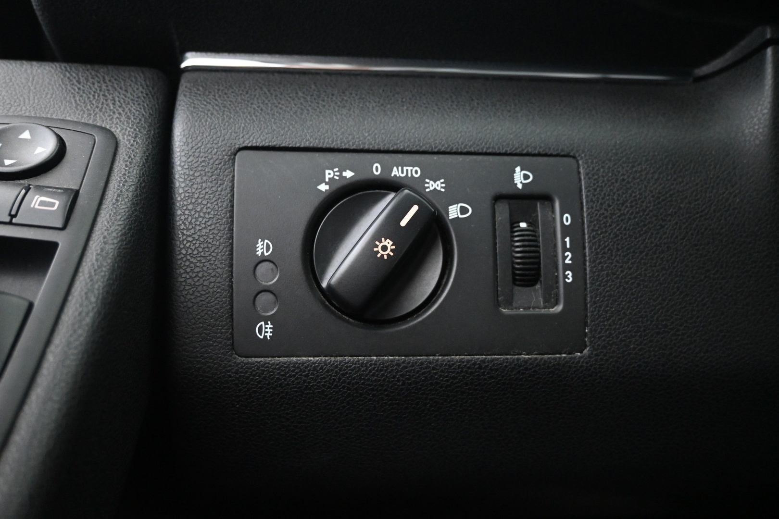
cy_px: 260
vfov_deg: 40.8
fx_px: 698
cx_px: 390
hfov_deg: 58.3
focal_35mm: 32
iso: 5000
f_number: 4
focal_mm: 21.5
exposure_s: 1/30
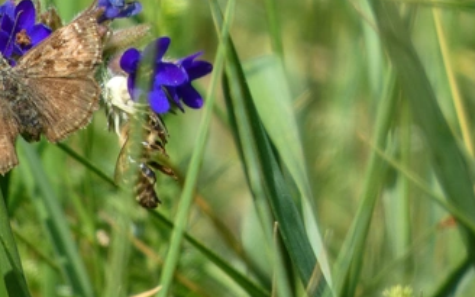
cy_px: 55
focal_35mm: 2480
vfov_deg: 0.5
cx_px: 20
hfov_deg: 0.8
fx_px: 32104
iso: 100
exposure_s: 1/200
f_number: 5.9
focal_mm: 215
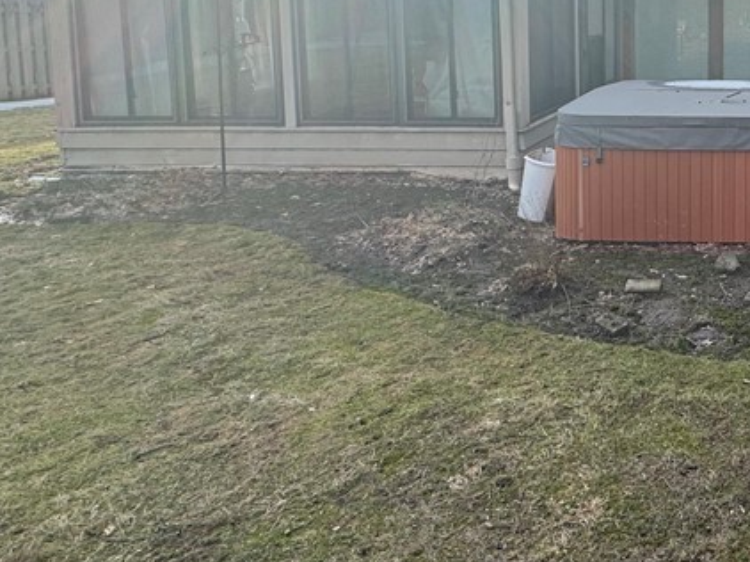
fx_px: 736
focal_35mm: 34
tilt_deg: -4.7
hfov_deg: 43.1
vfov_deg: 39.1
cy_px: 66
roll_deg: -0.5
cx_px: 810
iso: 50
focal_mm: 2.22
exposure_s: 1/812
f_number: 2.2
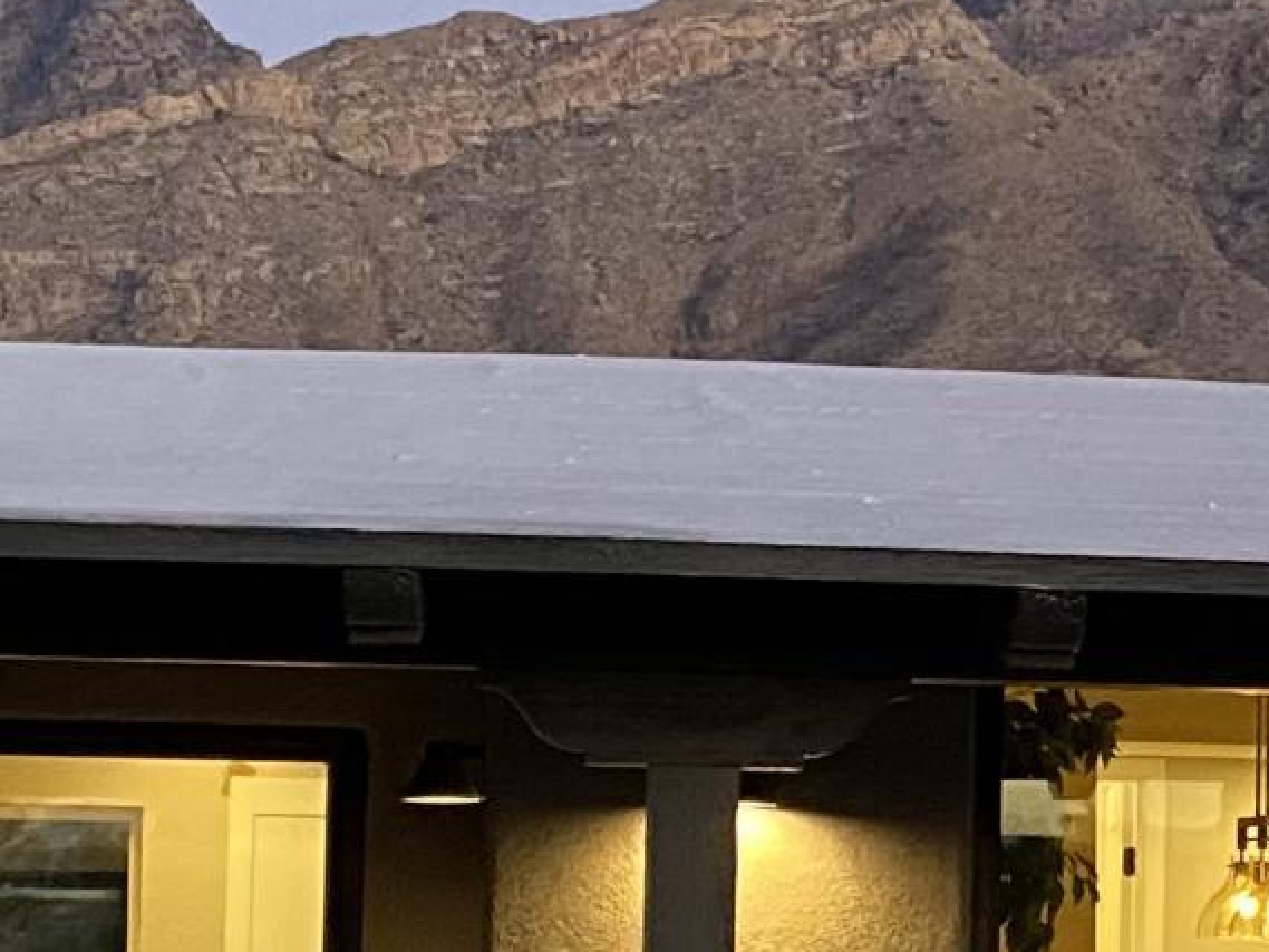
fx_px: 5023
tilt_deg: +1.3
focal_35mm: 137
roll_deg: -1.1
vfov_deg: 10.8
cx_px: 1490
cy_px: 878
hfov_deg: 14.0
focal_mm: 4.25
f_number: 1.8
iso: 320
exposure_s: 1/60
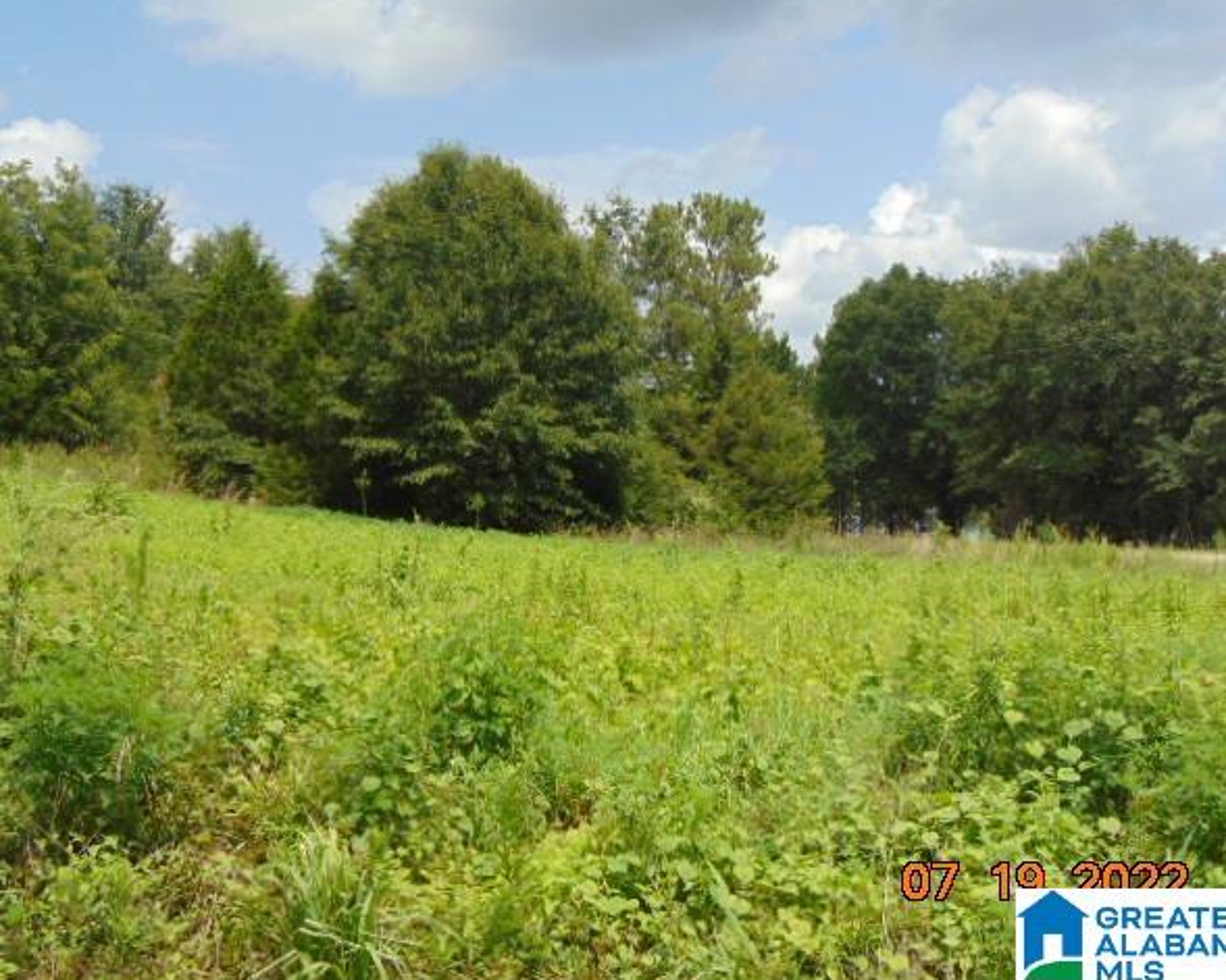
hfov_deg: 35.4
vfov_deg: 28.6
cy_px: 485
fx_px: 1923
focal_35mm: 53
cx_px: 599
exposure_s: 1/1000
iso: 80
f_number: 3.5
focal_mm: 9
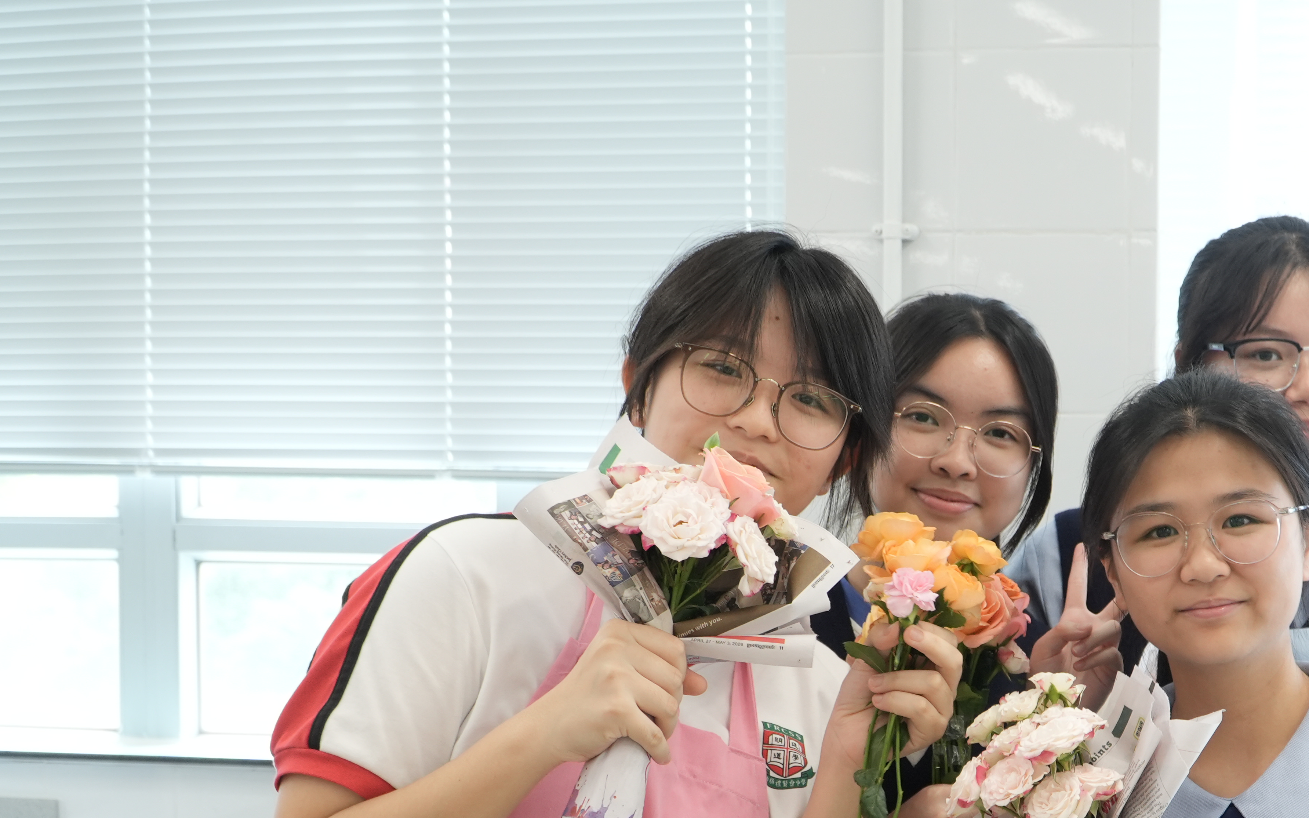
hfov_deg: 29.1
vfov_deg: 18.6
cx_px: 1040
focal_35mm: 69
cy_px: 699
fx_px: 2461
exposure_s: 1/60
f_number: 4.5
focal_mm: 26
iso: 500
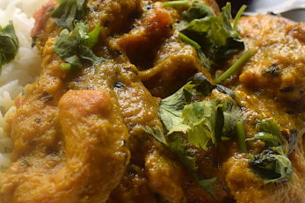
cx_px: 78
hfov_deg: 21.7
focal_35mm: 93
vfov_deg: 14.7
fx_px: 788
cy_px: 91
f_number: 8
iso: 360
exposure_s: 1/250
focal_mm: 28
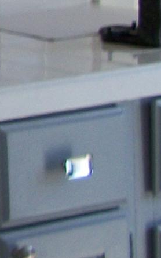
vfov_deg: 8.2
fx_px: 1756
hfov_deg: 4.8
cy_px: -168
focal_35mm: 250
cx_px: -437
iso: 80
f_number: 3.1
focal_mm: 6.3
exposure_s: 1/50
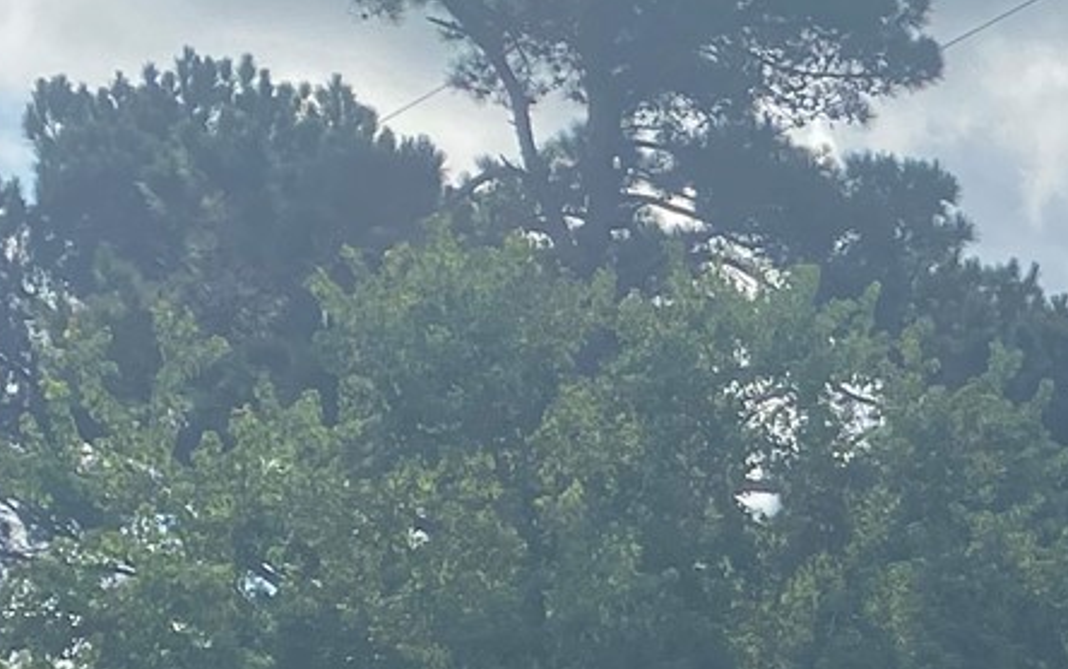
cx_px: 1811
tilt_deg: +0.7
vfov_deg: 9.7
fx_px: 3698
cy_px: 1324
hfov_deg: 14.7
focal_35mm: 127
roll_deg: -0.5
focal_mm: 4.25
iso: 32
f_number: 1.8
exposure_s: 1/4608
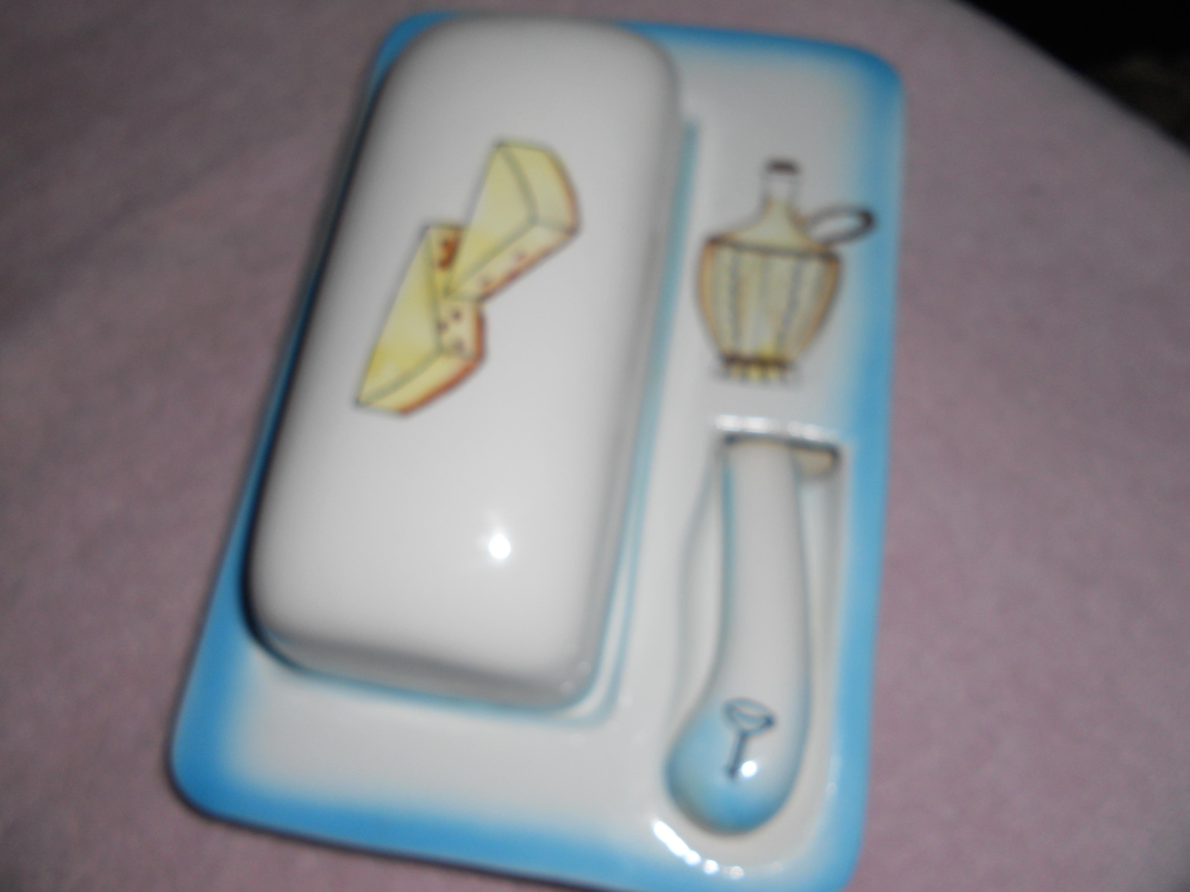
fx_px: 1100
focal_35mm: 32
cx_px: 595
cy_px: 446
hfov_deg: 56.8
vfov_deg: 44.2
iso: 80
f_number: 8.8
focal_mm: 5.8
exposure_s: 1/25
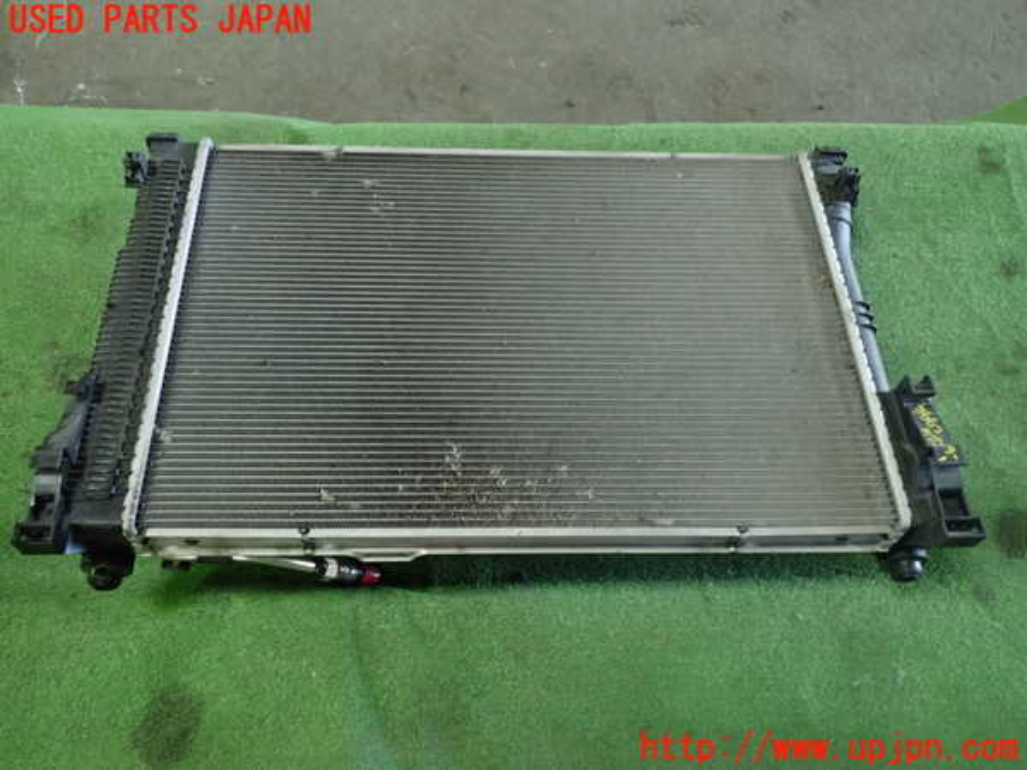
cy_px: 385
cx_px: 514
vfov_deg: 46.8
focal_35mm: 30
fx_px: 890
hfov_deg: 60.0
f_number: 2.3
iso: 320
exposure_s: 1/30
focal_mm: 5.4
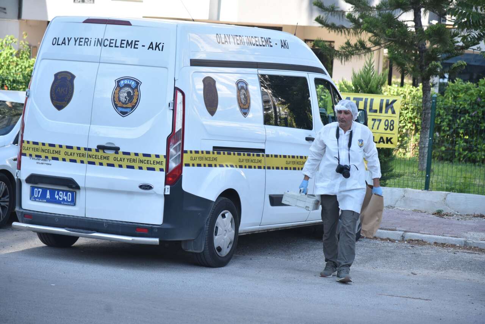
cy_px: 162
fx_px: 1617
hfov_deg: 17.1
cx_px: 242
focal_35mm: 120
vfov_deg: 11.4
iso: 320
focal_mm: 120
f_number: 4.5
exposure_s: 1/500
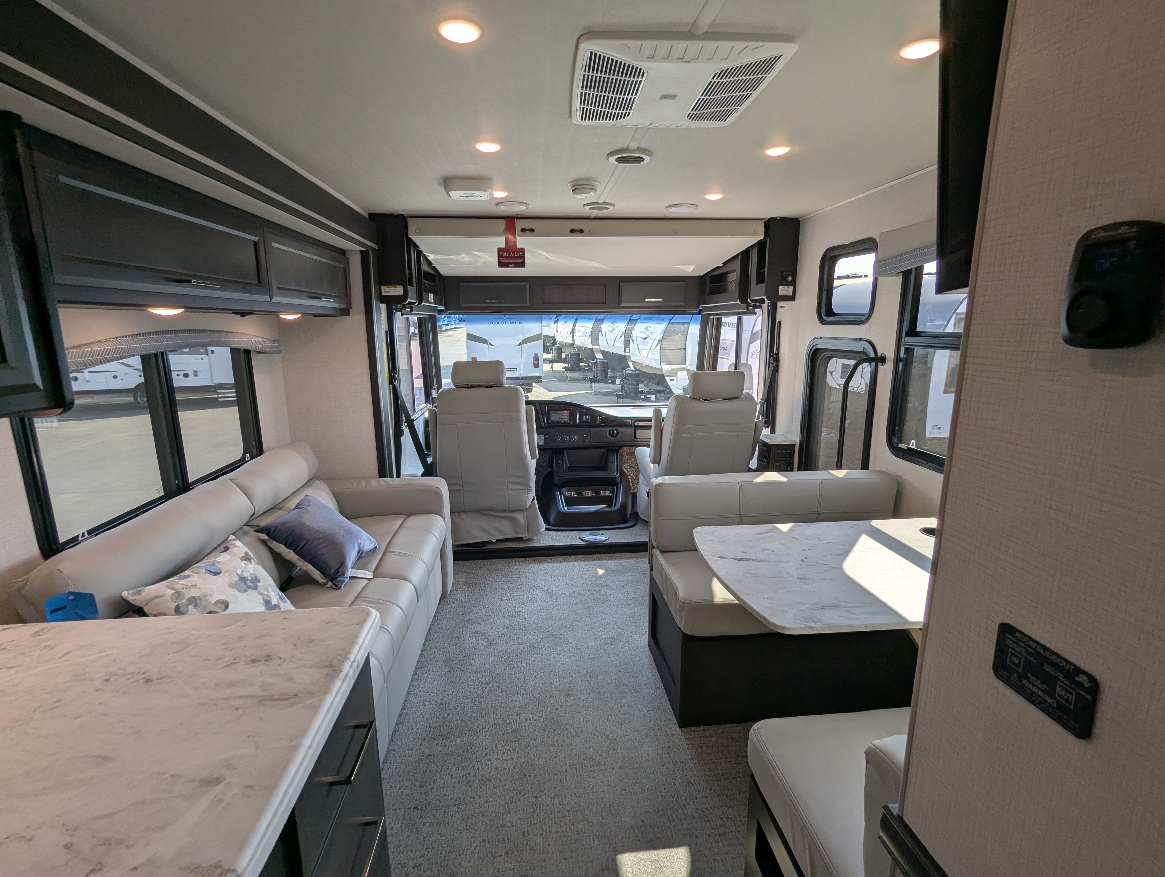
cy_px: 438
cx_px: 582
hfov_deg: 94.4
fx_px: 539
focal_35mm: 16
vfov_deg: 78.2
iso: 50
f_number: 2.2
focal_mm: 2.35
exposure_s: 1/267
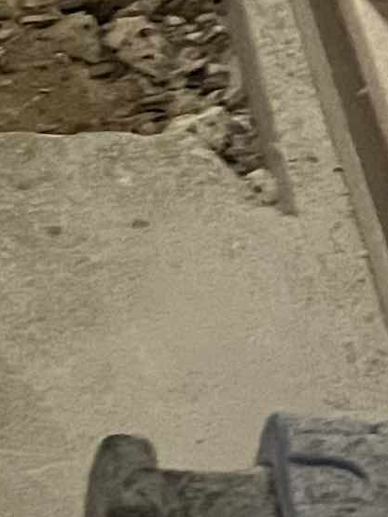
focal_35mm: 189
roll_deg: +1.7
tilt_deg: -40.2
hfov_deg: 7.4
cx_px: -508
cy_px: 333
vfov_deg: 10.5
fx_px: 2826
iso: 640
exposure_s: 1/30
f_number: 1.6
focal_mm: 5.1
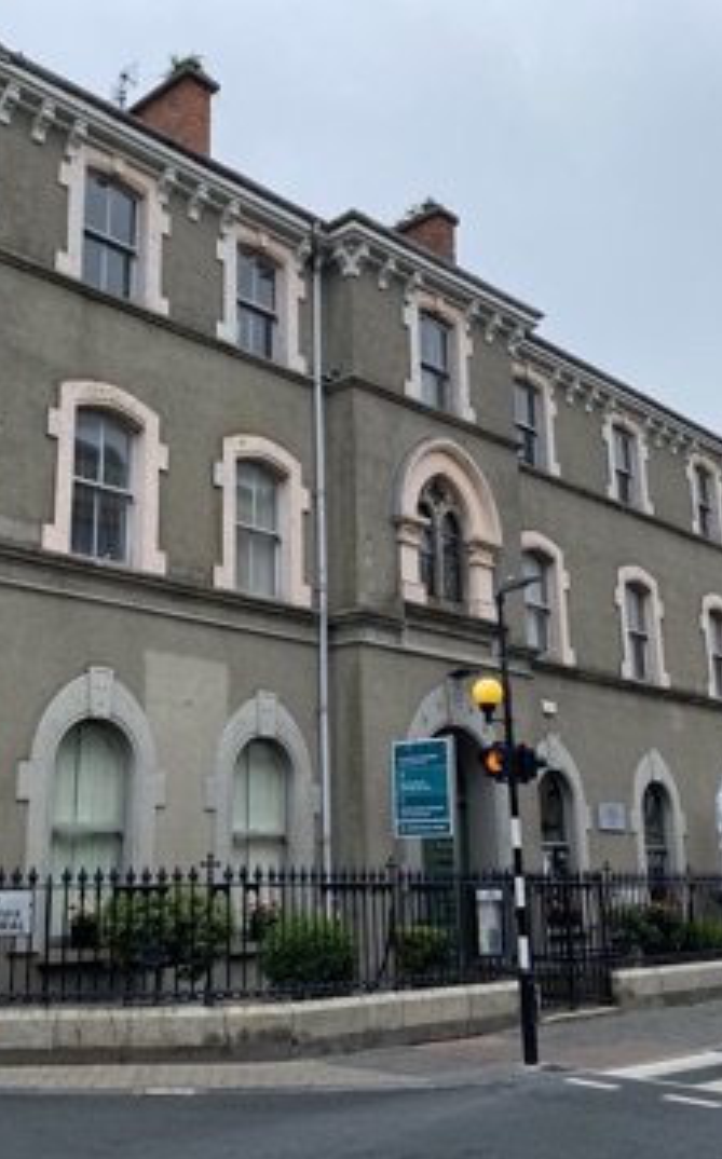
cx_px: 275
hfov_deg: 34.2
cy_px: 580
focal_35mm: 37
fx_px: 1168
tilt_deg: +14.6
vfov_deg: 52.8
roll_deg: -0.3
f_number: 1.8
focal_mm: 4.25
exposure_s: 1/2358
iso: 32
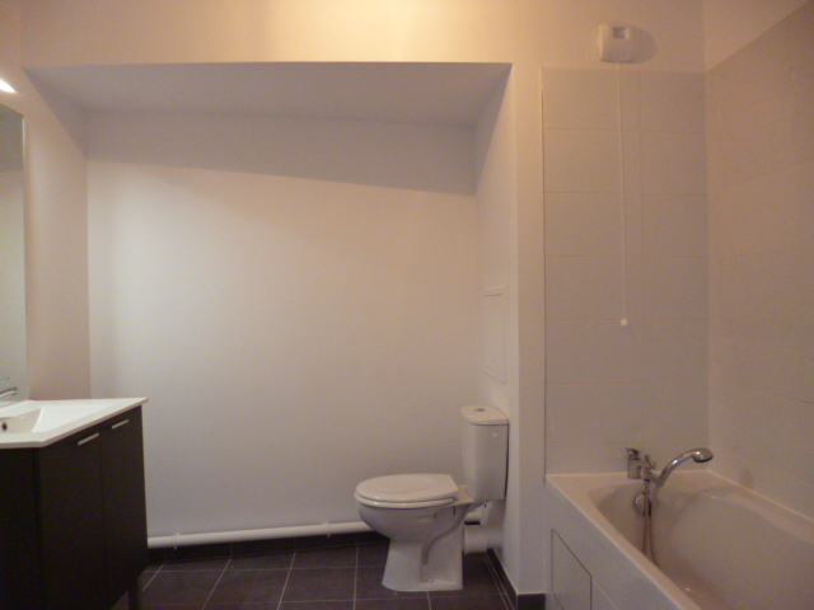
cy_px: 305
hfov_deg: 71.6
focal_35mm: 24
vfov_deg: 56.8
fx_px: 564
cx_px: 407
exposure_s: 1/60
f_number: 2.5
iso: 400
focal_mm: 4.3
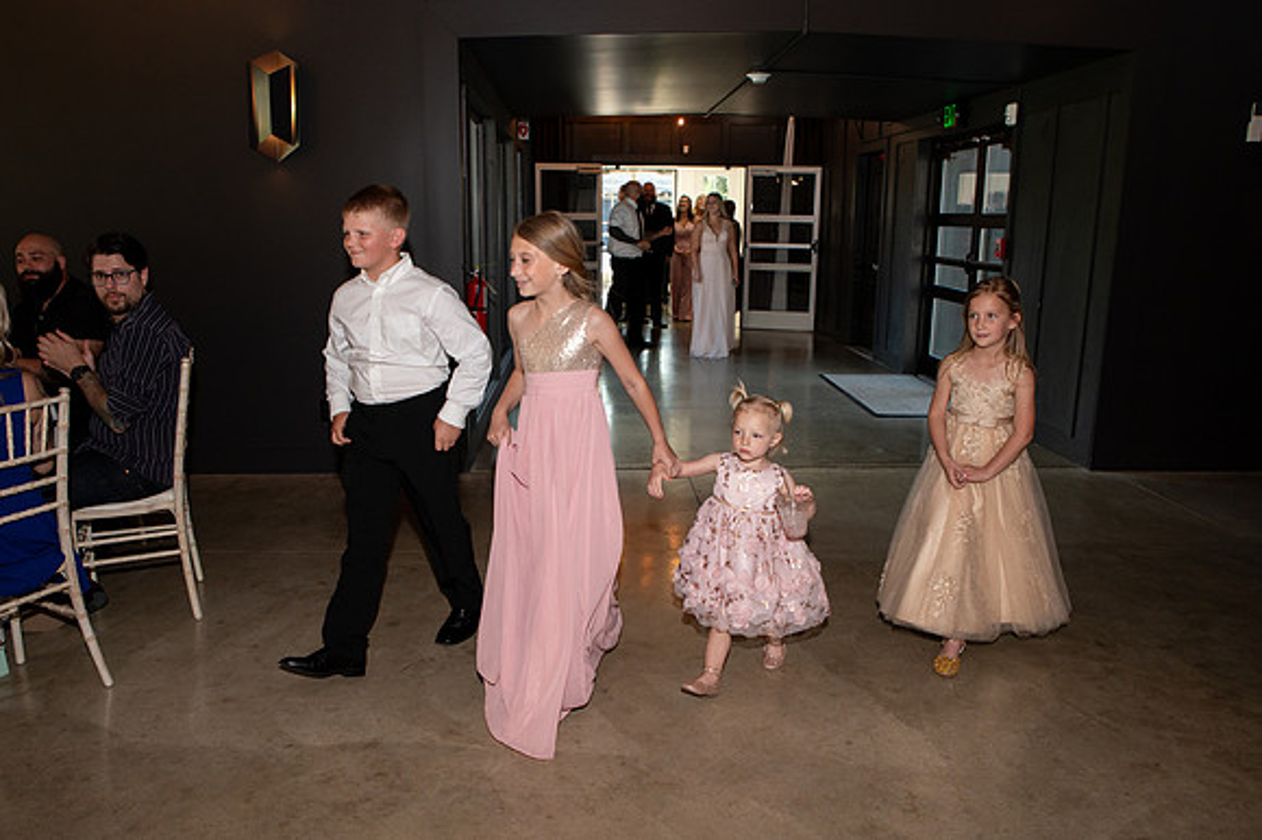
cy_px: 452
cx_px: 599
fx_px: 940
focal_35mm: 27
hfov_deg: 67.7
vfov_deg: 48.1
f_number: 5.6
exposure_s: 1/200
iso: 1000
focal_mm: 24
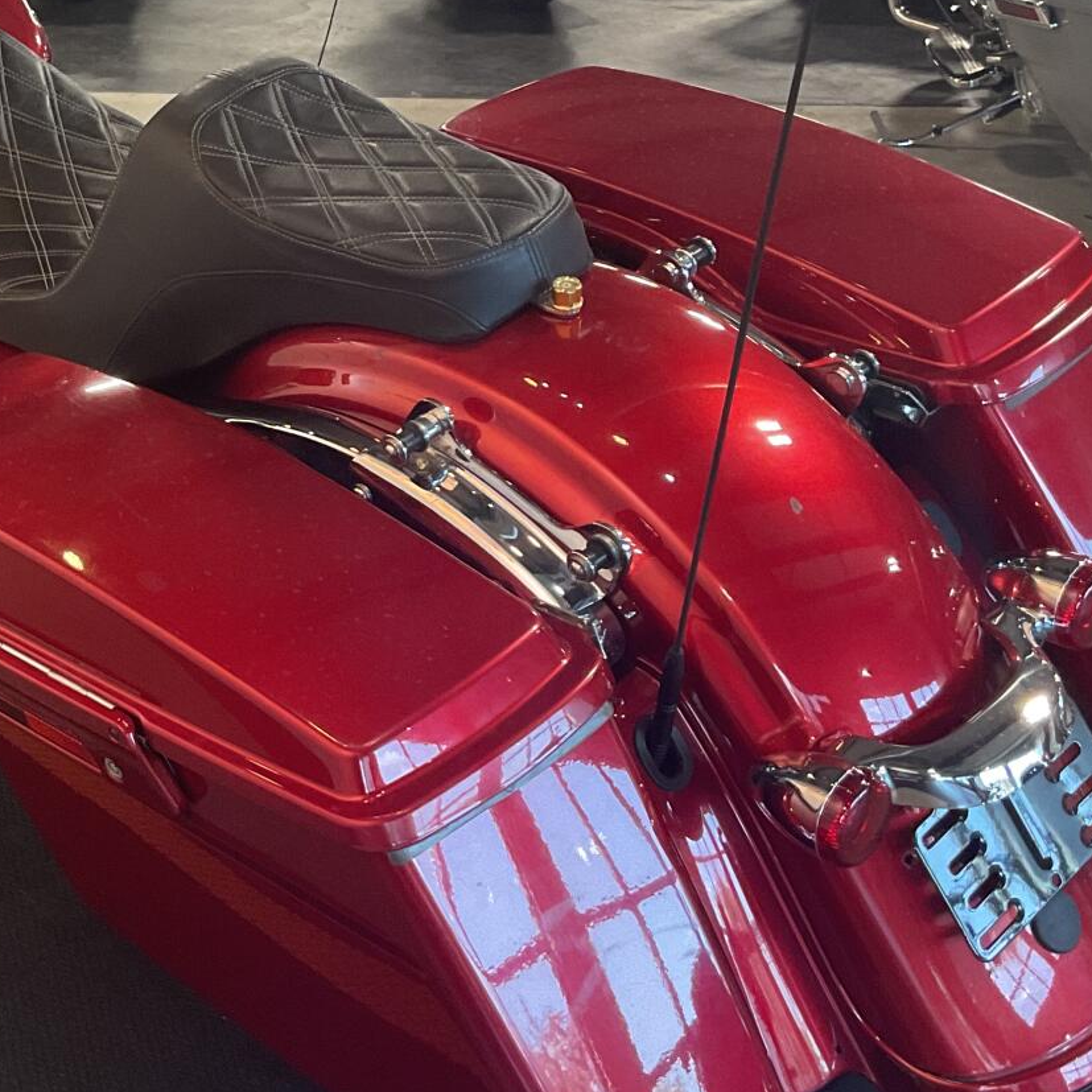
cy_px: 320
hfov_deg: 27.0
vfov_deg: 27.5
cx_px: 160
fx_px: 2213
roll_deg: +1.8
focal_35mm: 62
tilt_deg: -19.9
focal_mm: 3
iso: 125
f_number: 1.8
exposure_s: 1/50
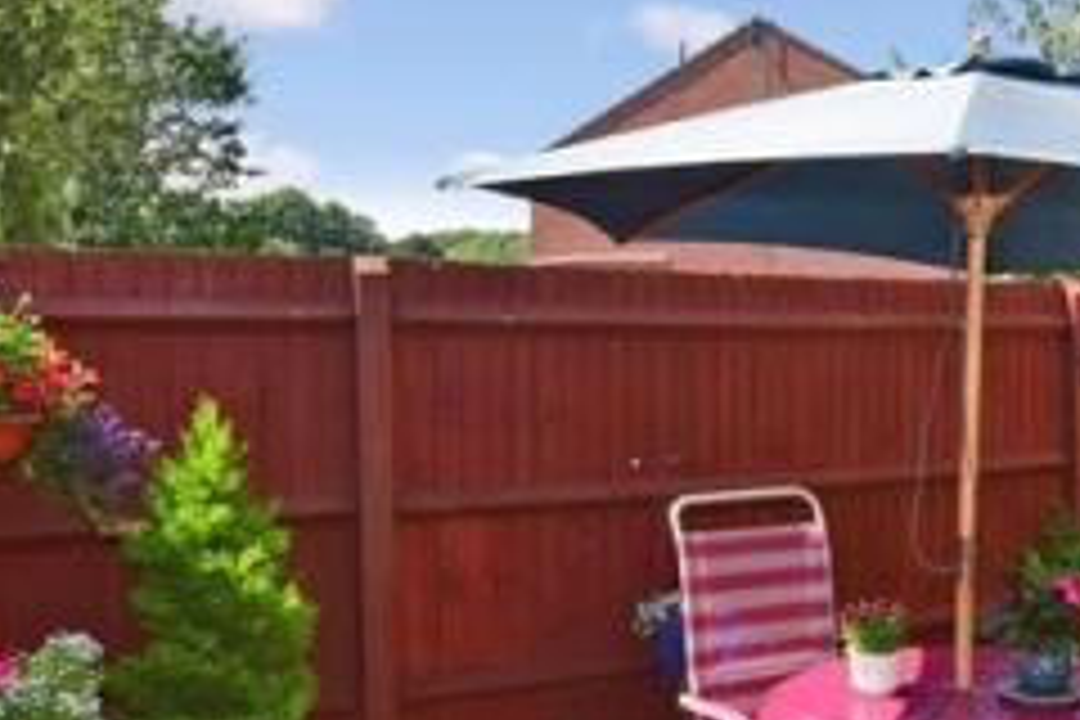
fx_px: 1230
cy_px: 362
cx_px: 860
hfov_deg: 45.1
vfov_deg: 32.6
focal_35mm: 41
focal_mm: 10
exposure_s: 1/200
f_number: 16
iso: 400
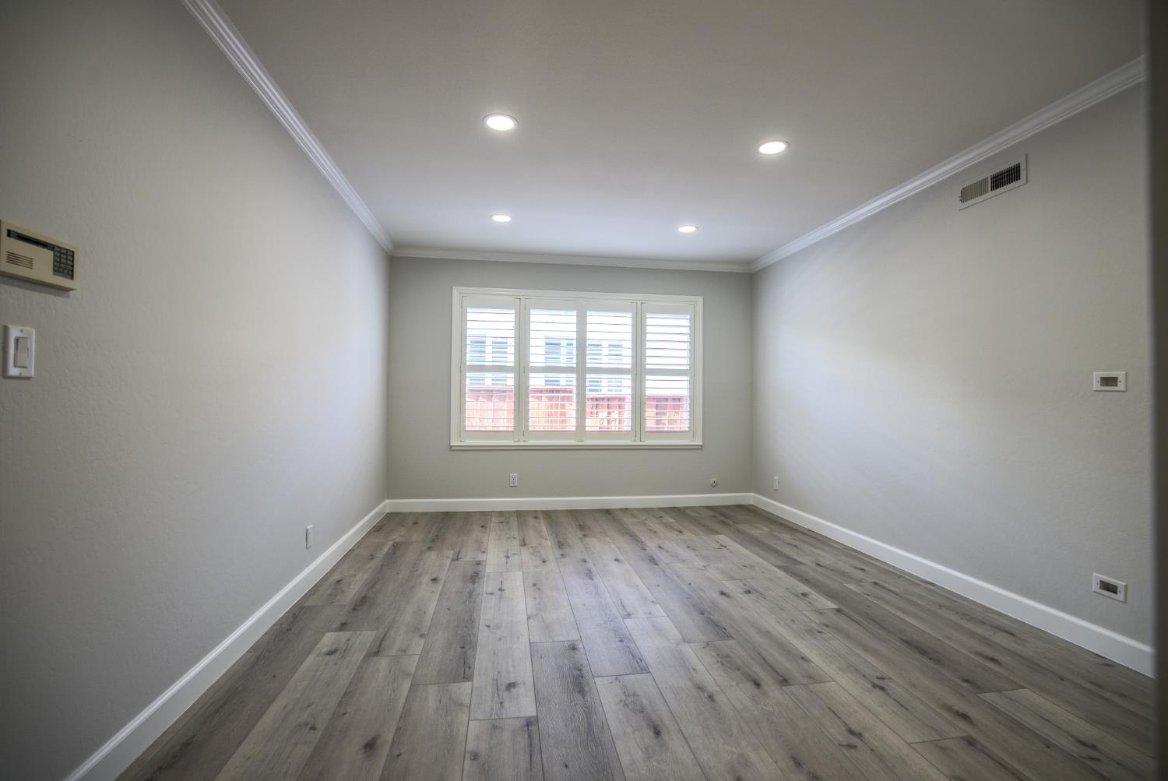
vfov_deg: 73.9
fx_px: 520
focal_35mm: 16
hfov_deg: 96.7
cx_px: 584
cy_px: 390
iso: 320
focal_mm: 16
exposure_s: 1/50
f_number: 5.6
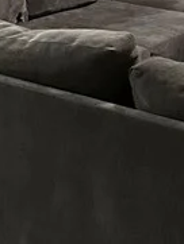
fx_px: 1041
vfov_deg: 12.2
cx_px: -252
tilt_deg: -1.2
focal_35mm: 147
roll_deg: -0.2
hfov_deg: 9.1
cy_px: -204
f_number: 1.5
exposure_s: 1/40
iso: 400
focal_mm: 5.7
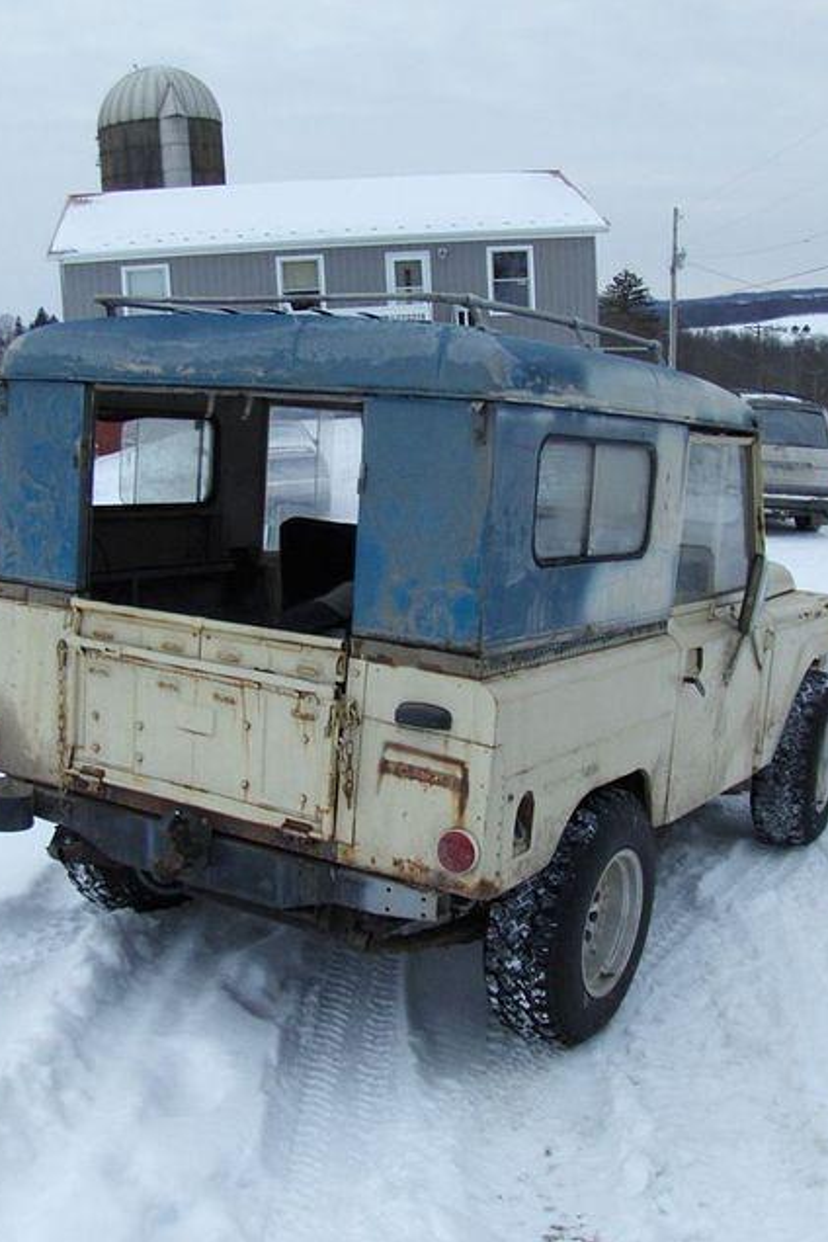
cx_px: 379
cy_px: 619
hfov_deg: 31.2
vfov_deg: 45.4
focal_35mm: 43
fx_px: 1483
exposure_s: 1/239
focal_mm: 6.5
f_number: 3.5
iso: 100
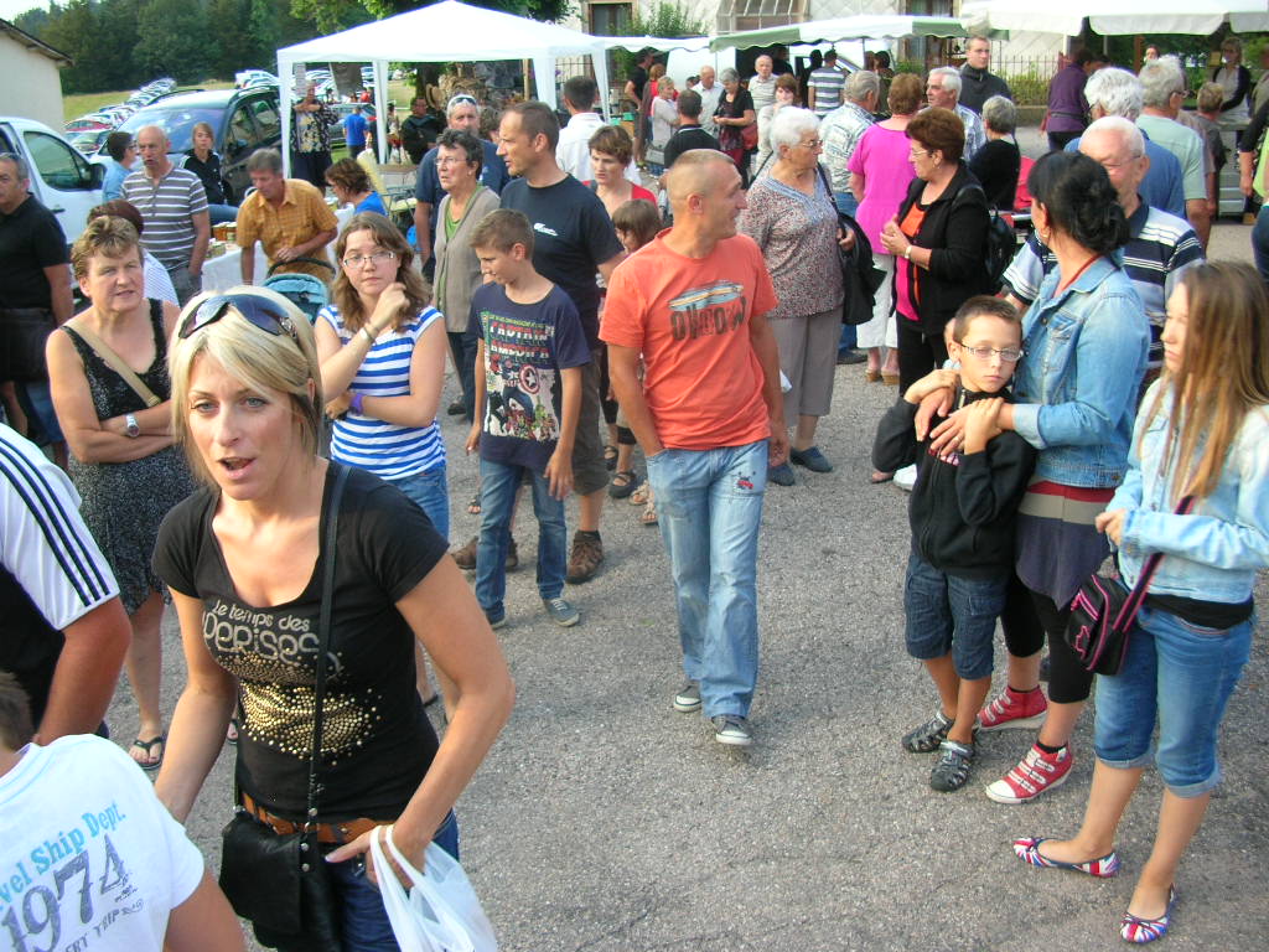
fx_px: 1283
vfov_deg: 40.7
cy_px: 476
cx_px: 634
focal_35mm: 35
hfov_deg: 52.6
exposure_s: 1/66.6
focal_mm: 5.8
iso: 50
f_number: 2.8
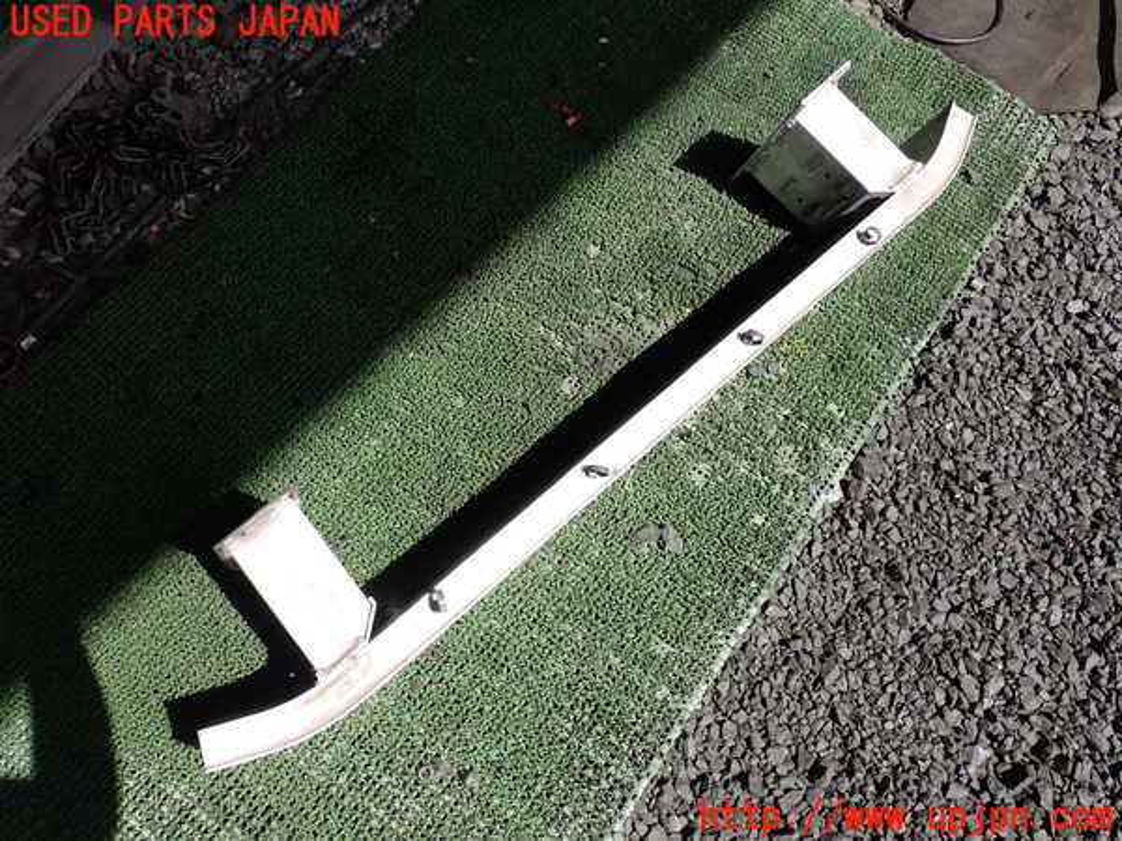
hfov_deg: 60.0
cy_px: 420
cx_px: 561
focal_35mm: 30
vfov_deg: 46.8
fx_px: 972
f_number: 3.2
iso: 100
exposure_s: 1/800
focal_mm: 5.4
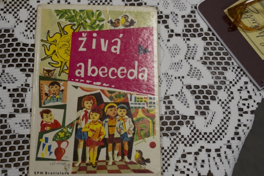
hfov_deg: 38.8
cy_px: 83
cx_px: 120
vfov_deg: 26.5
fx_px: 374
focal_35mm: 51
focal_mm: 39
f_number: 4
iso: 320
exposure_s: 1/160
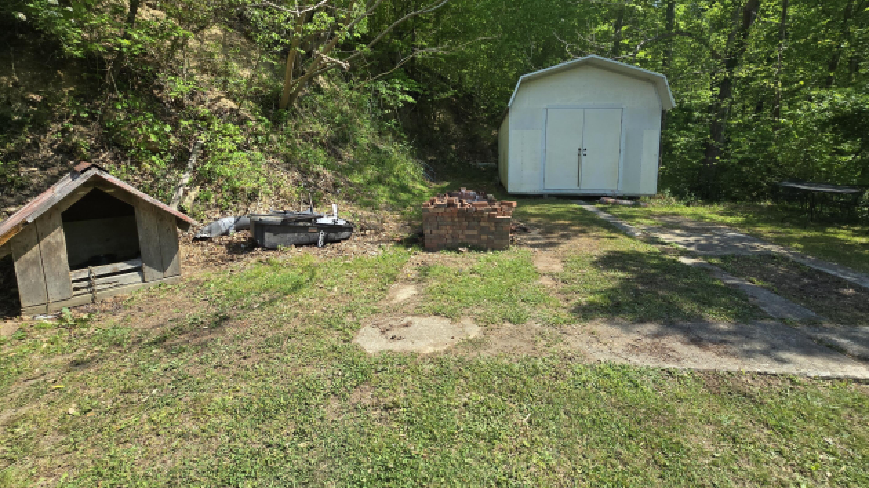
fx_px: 346
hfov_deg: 103.0
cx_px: 441
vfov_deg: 70.0
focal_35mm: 15
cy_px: 204
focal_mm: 2.2
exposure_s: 1/1090
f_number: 2.2
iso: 50
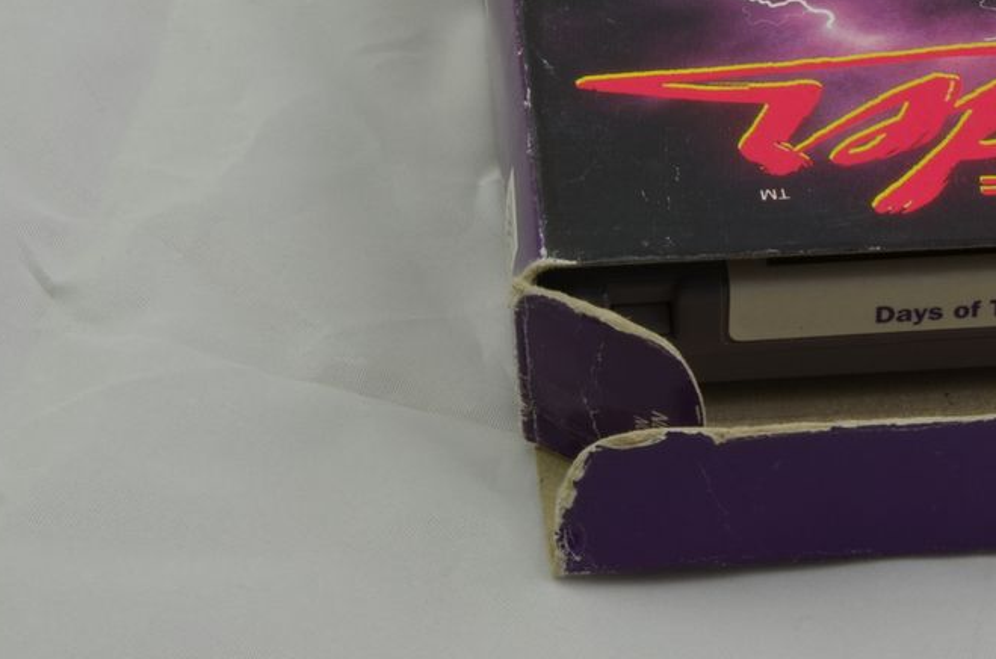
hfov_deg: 12.4
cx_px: 954
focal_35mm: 164
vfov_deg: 8.3
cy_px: 49
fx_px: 4526
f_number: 20
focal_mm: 40
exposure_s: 1/2
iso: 100
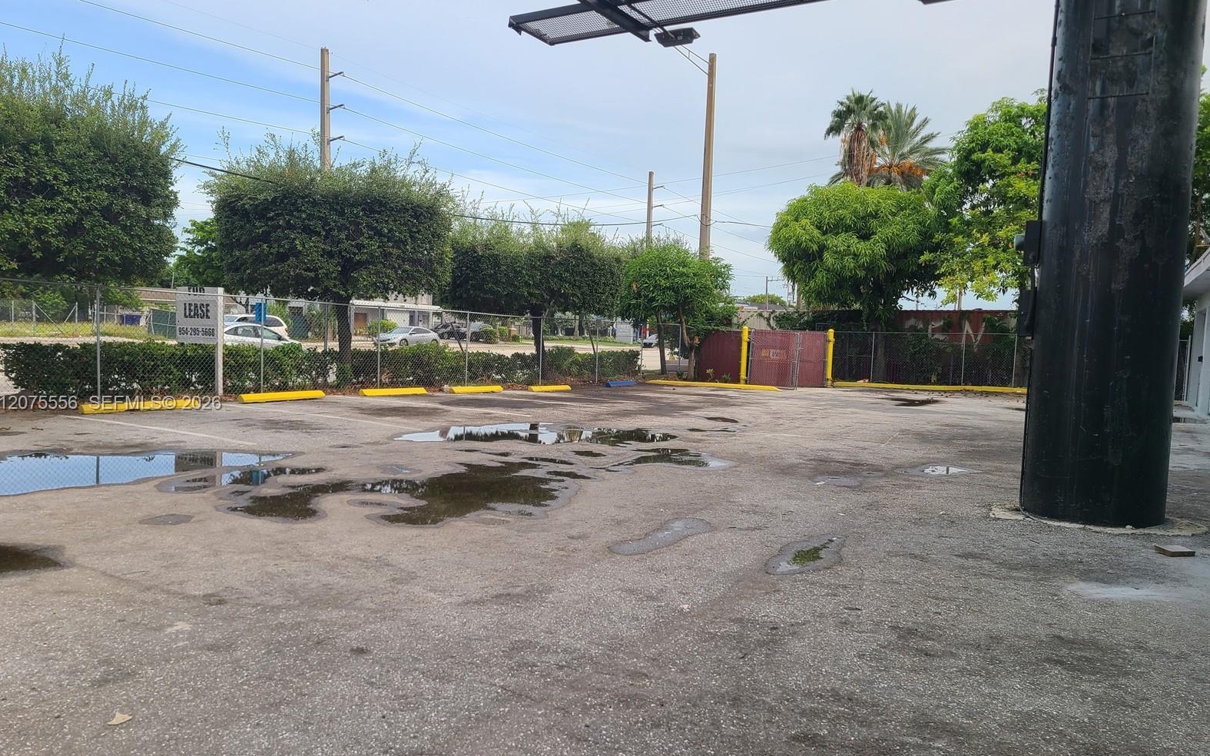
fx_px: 923
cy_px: 404
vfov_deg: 44.5
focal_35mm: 28
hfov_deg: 66.5
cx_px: 597
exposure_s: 1/696
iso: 40
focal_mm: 5.4
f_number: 1.8
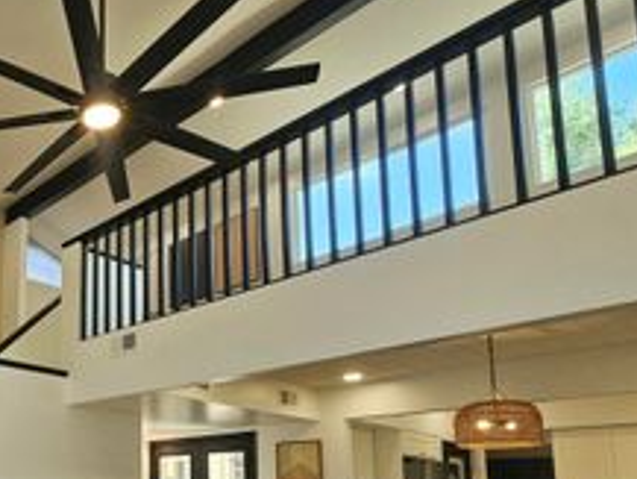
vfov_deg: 43.5
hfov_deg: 50.3
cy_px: 416
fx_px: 552
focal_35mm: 30
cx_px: 21
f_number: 2.2
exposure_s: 1/120
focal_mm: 2.2
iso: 80
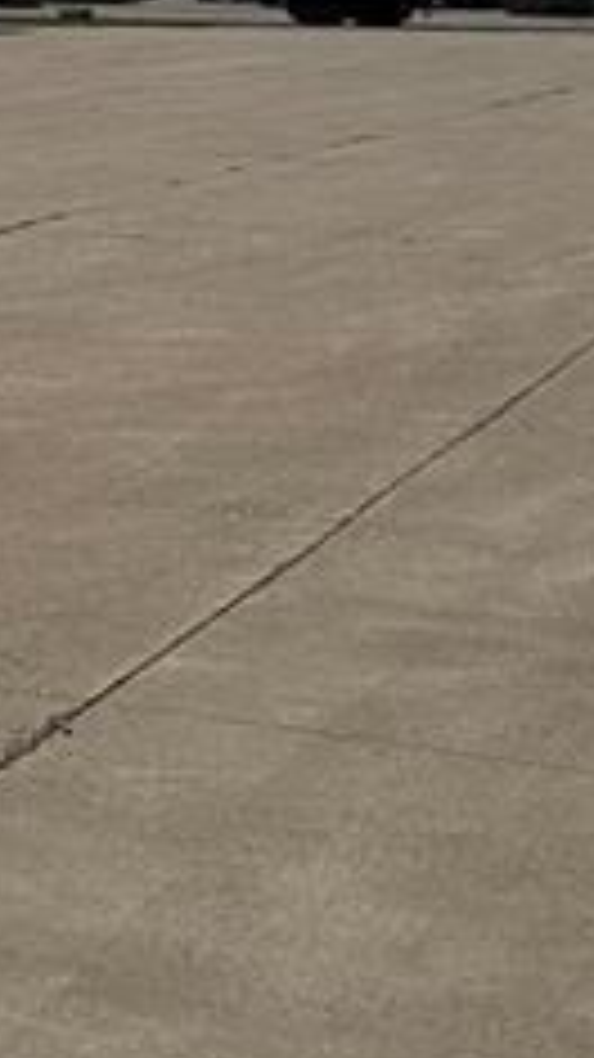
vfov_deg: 17.6
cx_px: -1332
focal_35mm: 114
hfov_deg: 8.5
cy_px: -320
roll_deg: -0.6
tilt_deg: +7.3
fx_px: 3196
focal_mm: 6.86
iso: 100
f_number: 1.78
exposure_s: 1/18519
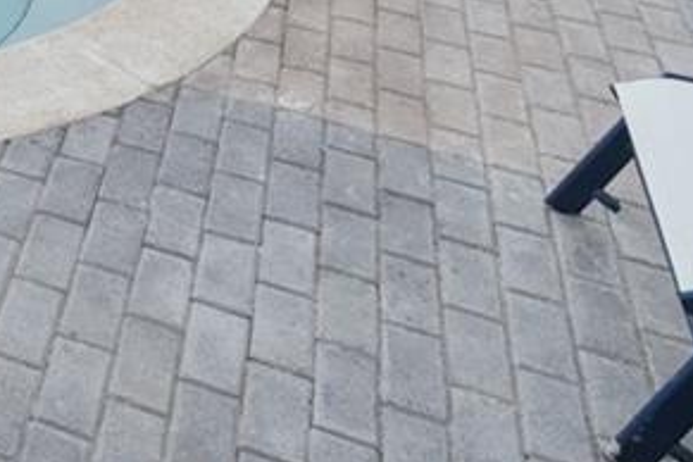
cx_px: -336
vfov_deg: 13.8
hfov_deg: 24.2
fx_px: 1270
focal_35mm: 66
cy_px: -679
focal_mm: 12
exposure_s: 1/320
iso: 500
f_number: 9
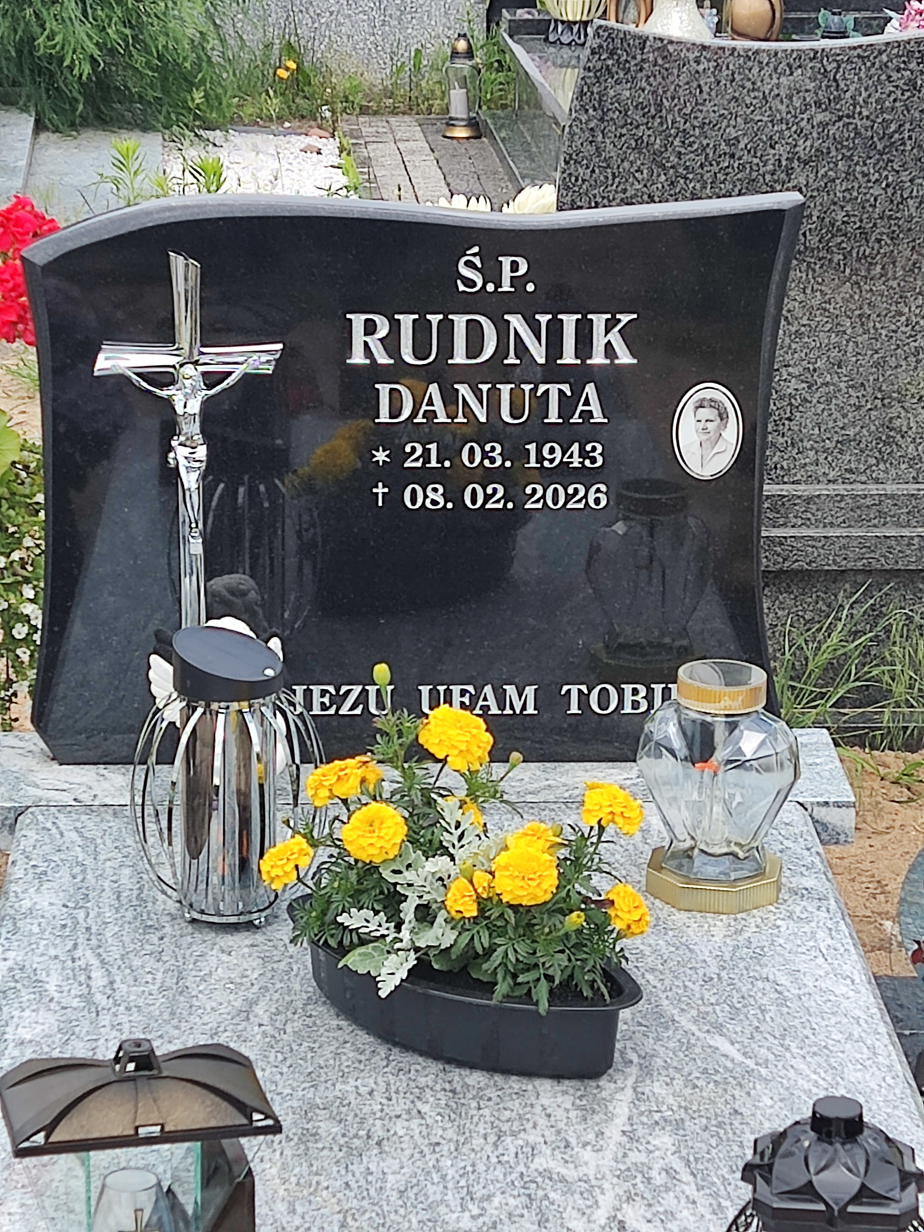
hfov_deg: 15.6
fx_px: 3381
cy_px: 616
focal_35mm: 95
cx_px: 462
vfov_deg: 20.7
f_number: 1.79
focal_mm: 4.71
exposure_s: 1/745
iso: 50
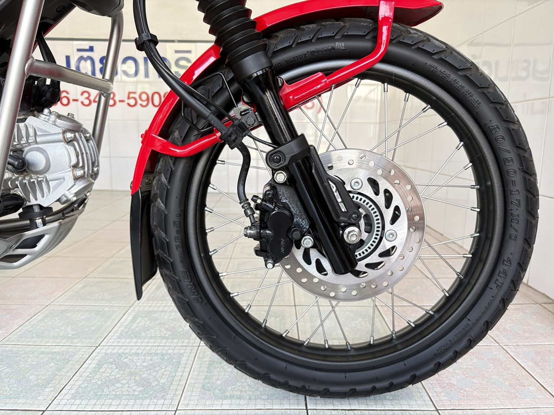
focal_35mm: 26
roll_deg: -0.5
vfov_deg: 53.1
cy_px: 208
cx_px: 277
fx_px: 416
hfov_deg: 67.3
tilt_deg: -9.3
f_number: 1.6
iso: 125
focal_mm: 5.96
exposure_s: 1/122
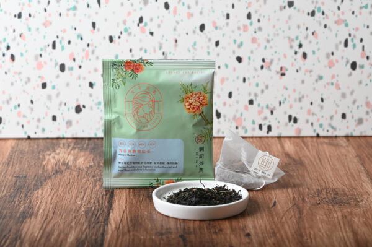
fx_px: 1084
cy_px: 124
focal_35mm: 105
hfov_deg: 19.5
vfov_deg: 13.0
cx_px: 186
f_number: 11
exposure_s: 1/200
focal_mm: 105
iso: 500
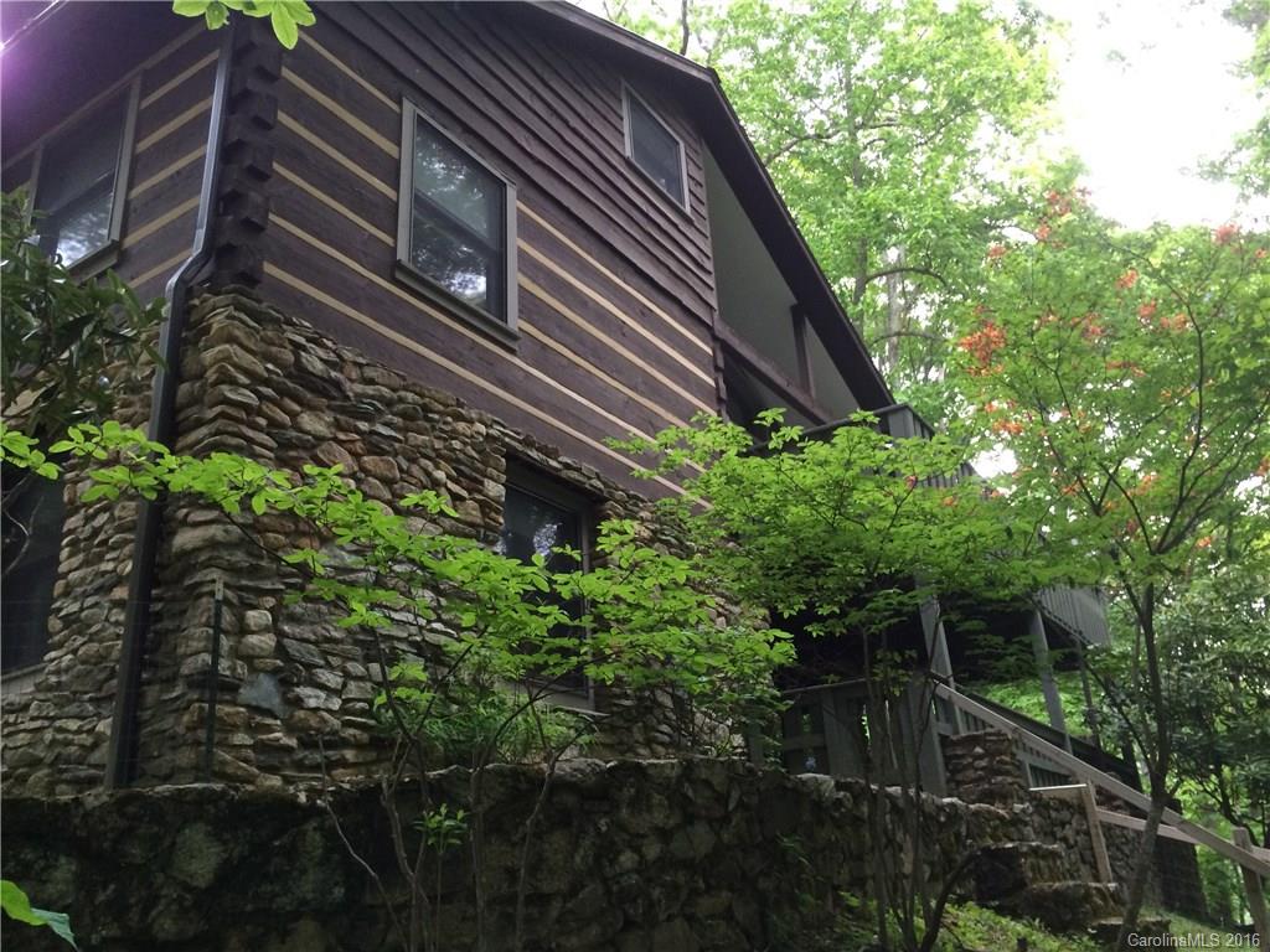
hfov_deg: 60.0
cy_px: 476
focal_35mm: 30
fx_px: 1101
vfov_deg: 46.8
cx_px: 635
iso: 64
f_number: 2.2
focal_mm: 4.12
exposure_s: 1/30
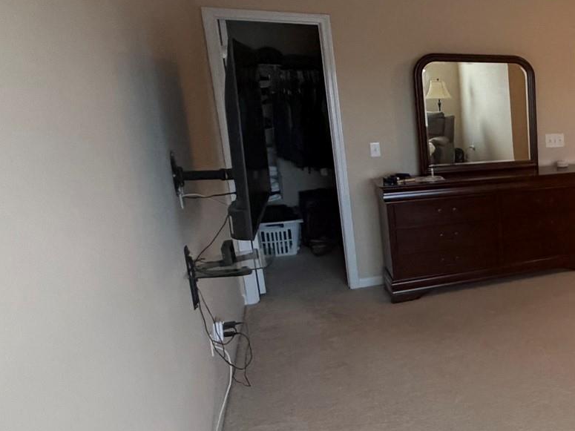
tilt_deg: -12.7
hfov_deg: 36.7
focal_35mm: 37
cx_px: 712
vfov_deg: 38.6
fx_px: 615
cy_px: 207
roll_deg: +0.1
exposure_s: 1/60
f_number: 2.2
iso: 320
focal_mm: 2.22
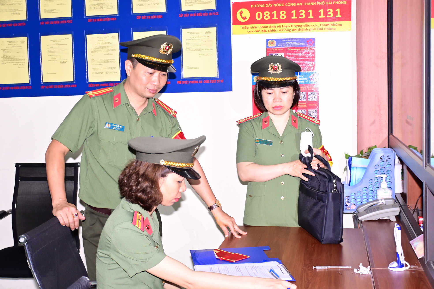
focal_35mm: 51
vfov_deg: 26.5
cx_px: 217
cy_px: 144
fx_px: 615
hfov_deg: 38.9
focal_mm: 34
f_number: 4.2
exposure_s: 1/200
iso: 1000
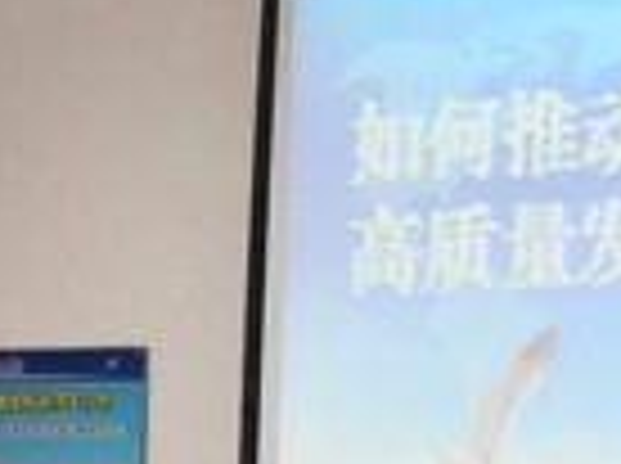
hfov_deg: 10.1
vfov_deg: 9.1
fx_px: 2812
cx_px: 1714
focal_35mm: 157
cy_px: 739
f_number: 1.8
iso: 250
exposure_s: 1/33.3
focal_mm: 3.95
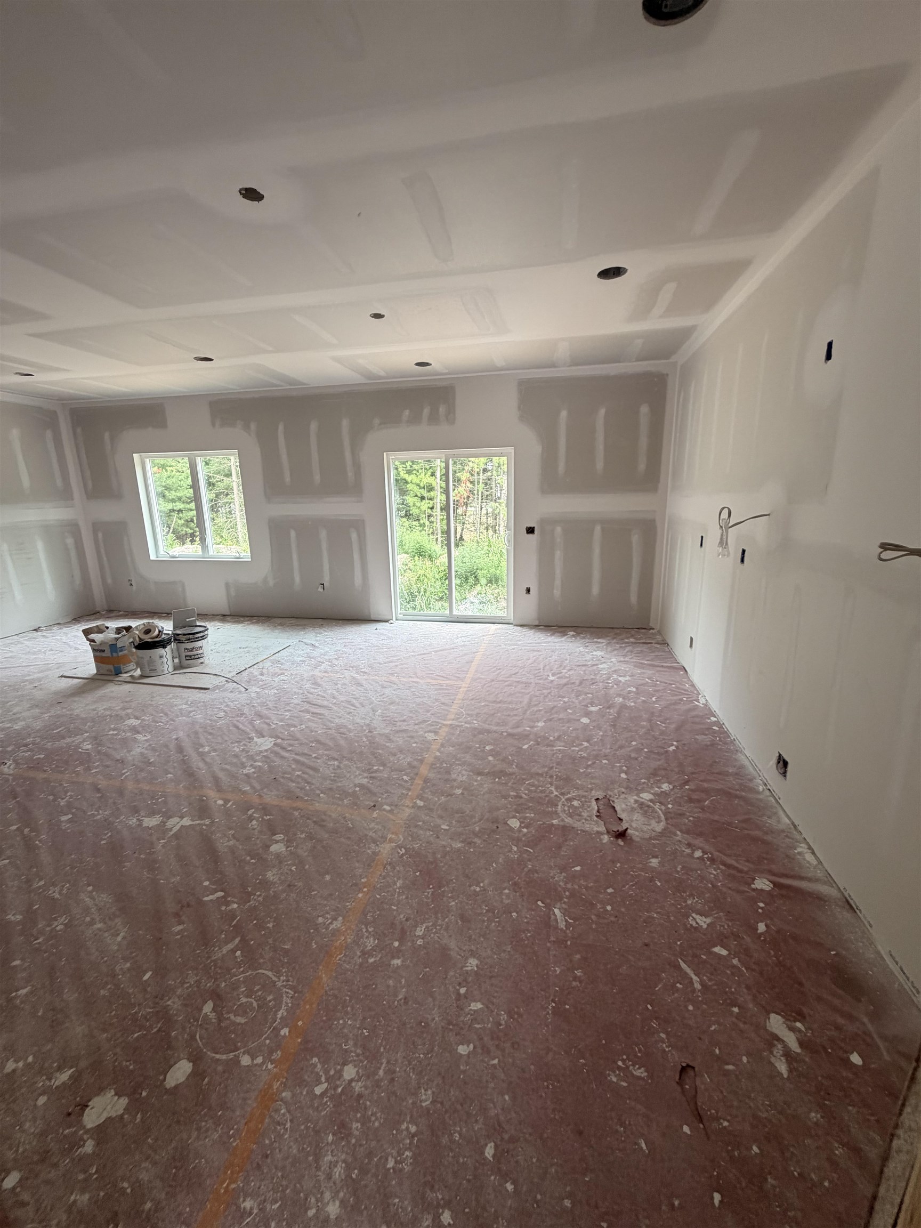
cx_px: 460
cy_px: 614
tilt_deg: -12.3
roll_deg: +0.6
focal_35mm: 14
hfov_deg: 85.7
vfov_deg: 102.1
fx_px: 497
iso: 125
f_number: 2.2
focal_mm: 2.22
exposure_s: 1/121
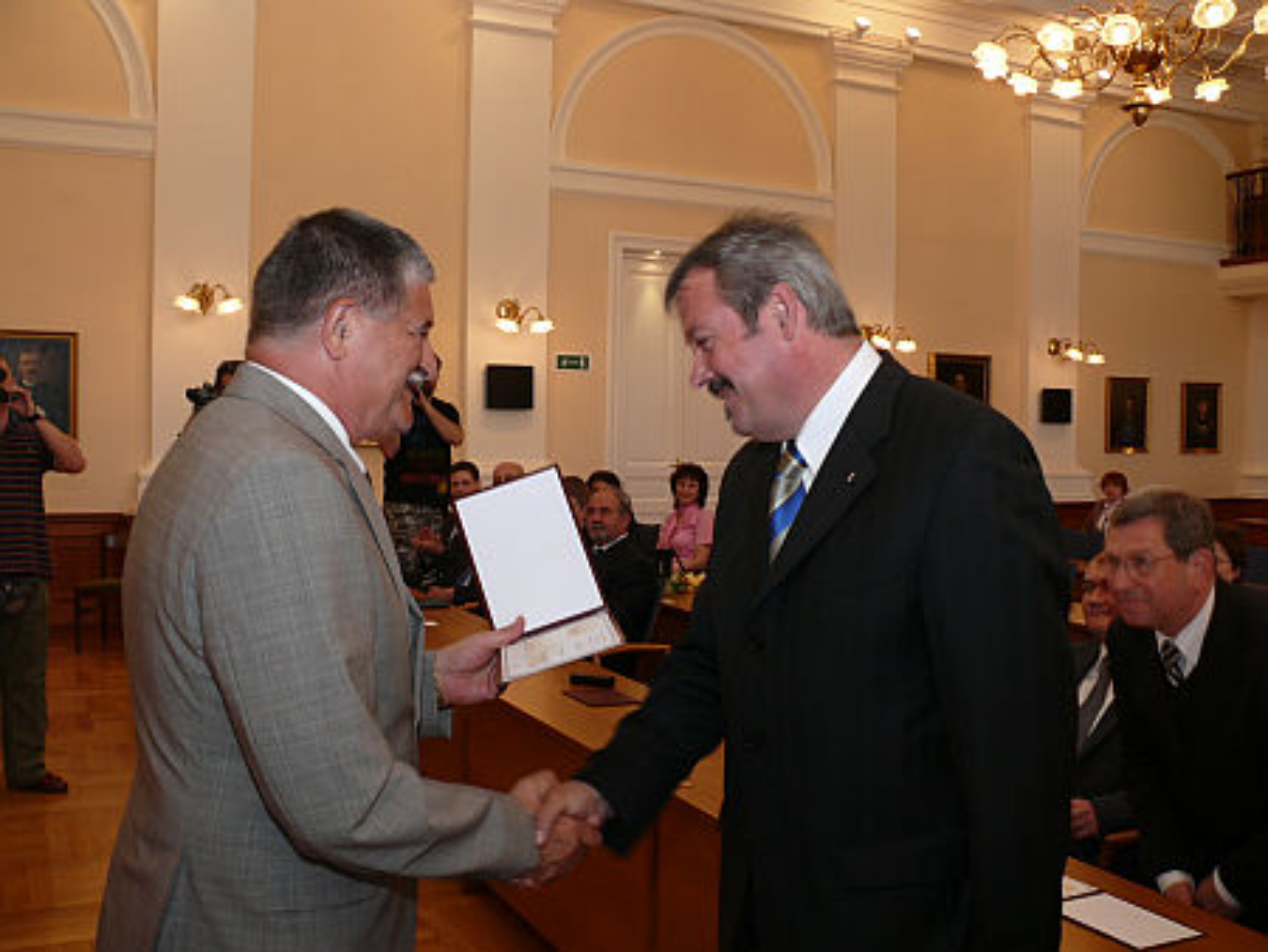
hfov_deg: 52.6
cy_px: 476
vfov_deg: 40.7
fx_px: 1283
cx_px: 634
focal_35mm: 35
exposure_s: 1/30
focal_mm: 7.4
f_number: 4
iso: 100
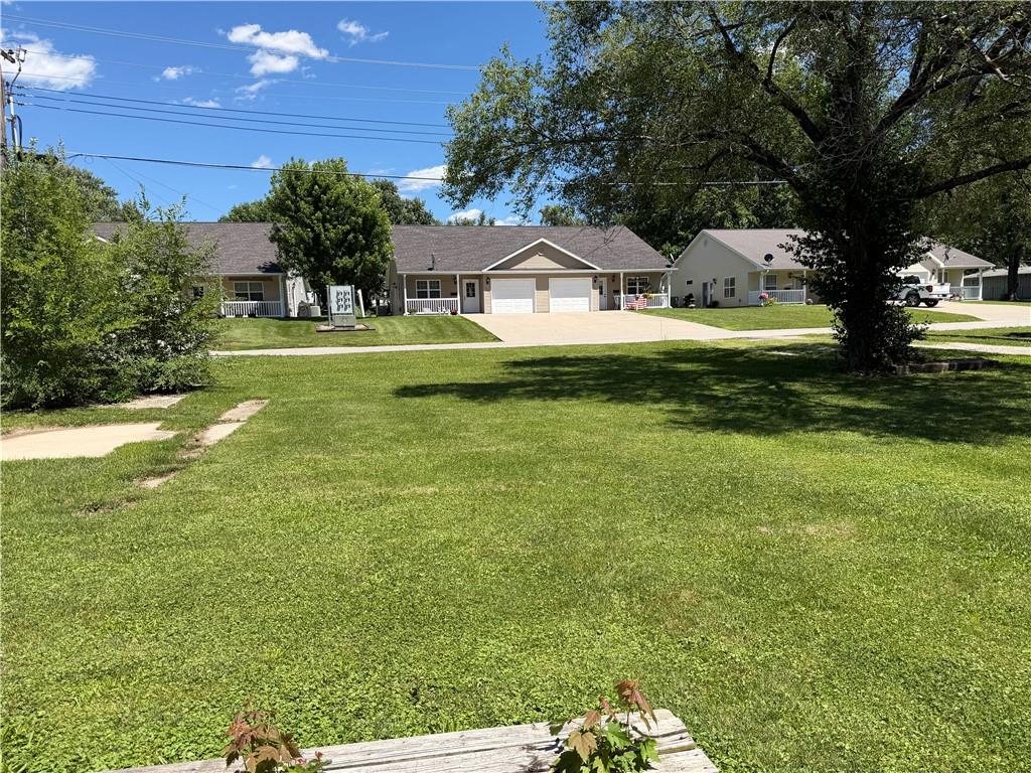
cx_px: 516
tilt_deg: -5.7
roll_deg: +1.6
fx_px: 715
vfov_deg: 56.8
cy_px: 386
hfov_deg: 71.6
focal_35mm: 24
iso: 80
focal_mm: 6.76
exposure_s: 1/3953
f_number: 1.78
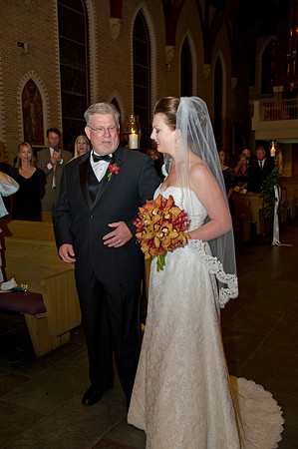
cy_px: 224
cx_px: 149
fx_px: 448
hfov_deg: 36.8
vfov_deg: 53.2
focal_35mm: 36
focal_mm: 36
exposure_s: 1/60
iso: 800
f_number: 4.5
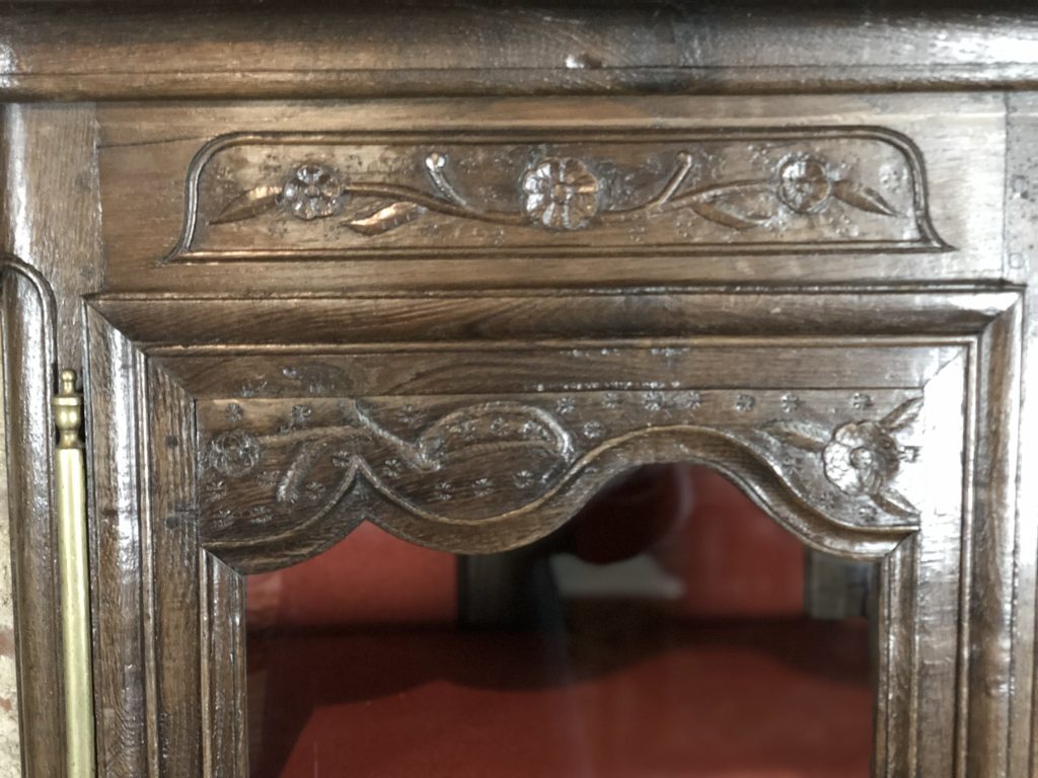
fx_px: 1559
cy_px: 389
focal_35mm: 52
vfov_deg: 28.0
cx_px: 519
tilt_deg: -7.3
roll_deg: +1.3
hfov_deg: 36.8
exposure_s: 1/8
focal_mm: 6
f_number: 2.4
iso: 200
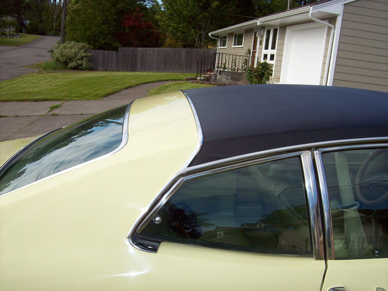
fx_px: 403
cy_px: 146
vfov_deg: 39.6
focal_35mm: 36
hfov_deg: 51.4
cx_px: 194
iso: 80
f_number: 4.8
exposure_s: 1/491
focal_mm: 6
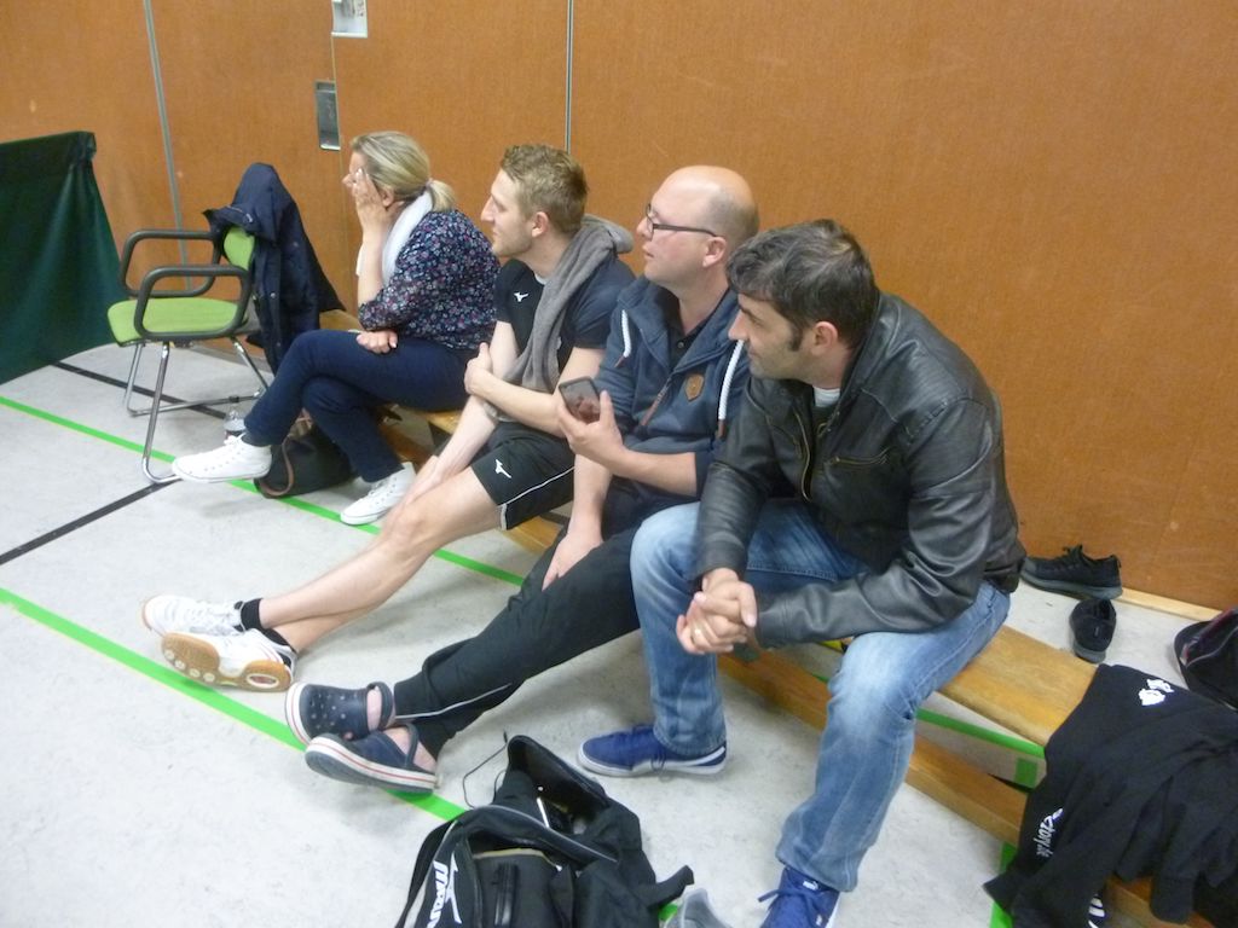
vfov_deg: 54.9
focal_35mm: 25
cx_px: 619
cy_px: 464
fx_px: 894
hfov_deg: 69.4
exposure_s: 1/8
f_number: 3.1
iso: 400
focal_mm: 4.5
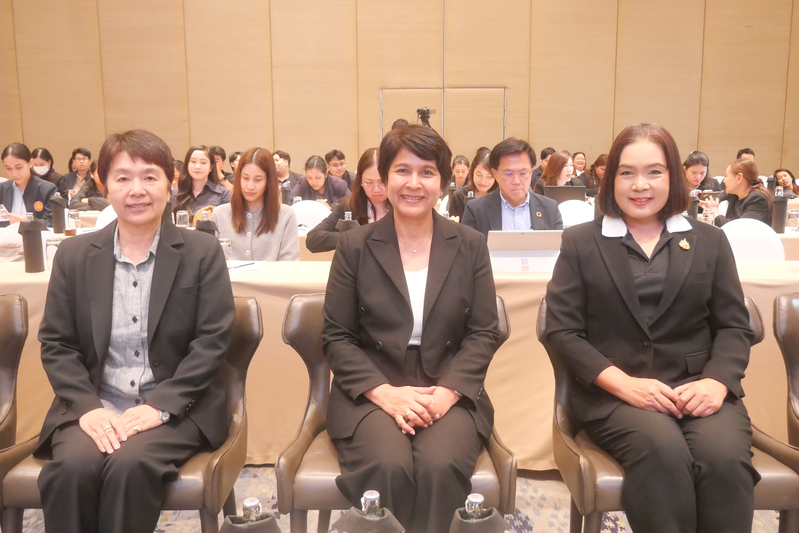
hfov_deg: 53.1
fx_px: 799
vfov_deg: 36.9
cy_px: 271
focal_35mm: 36
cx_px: 398
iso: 3200
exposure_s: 1/25
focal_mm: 17
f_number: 3.8
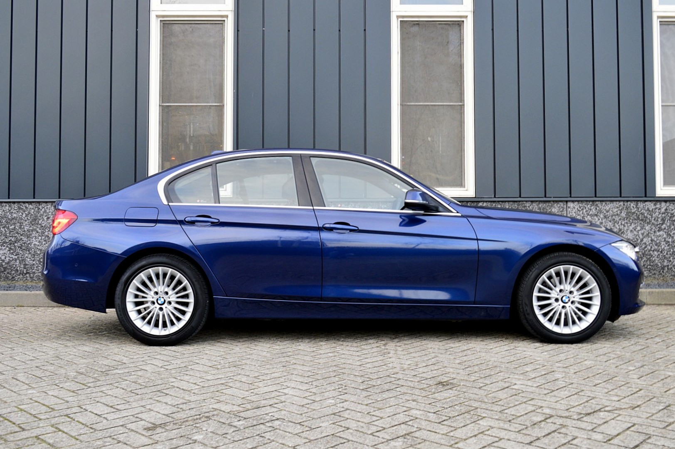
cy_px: 224
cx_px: 338
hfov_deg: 55.1
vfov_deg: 38.3
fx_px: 646
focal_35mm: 34
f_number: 7.1
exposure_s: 1/60
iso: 800
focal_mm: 23
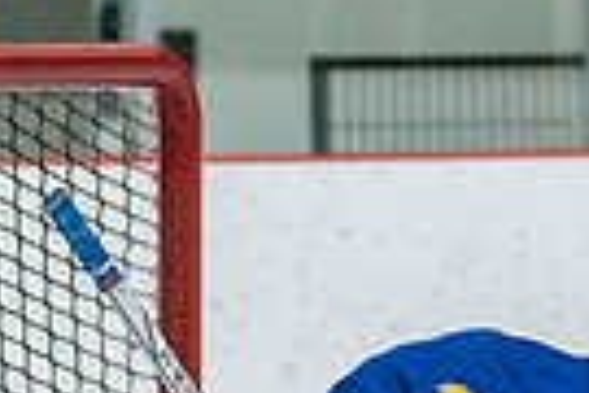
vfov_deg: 1.9
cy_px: 660
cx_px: 457
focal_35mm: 722
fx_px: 11812
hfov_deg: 2.9
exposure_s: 1/1250
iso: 3200
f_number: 2.8
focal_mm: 104
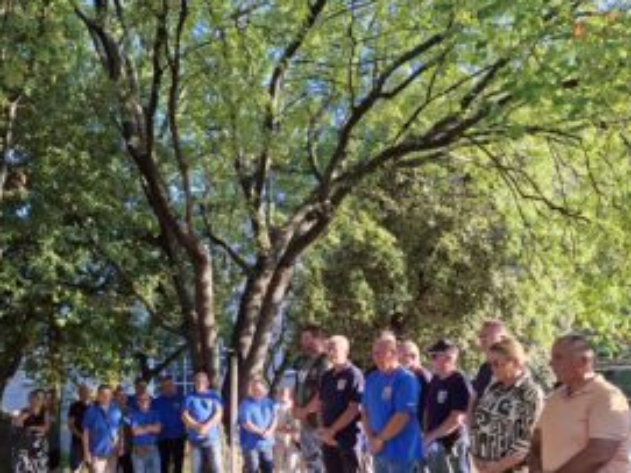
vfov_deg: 41.1
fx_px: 619
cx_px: 272
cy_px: 324
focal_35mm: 34
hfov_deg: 53.8
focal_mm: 5.54
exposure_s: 1/121
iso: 32
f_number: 1.8
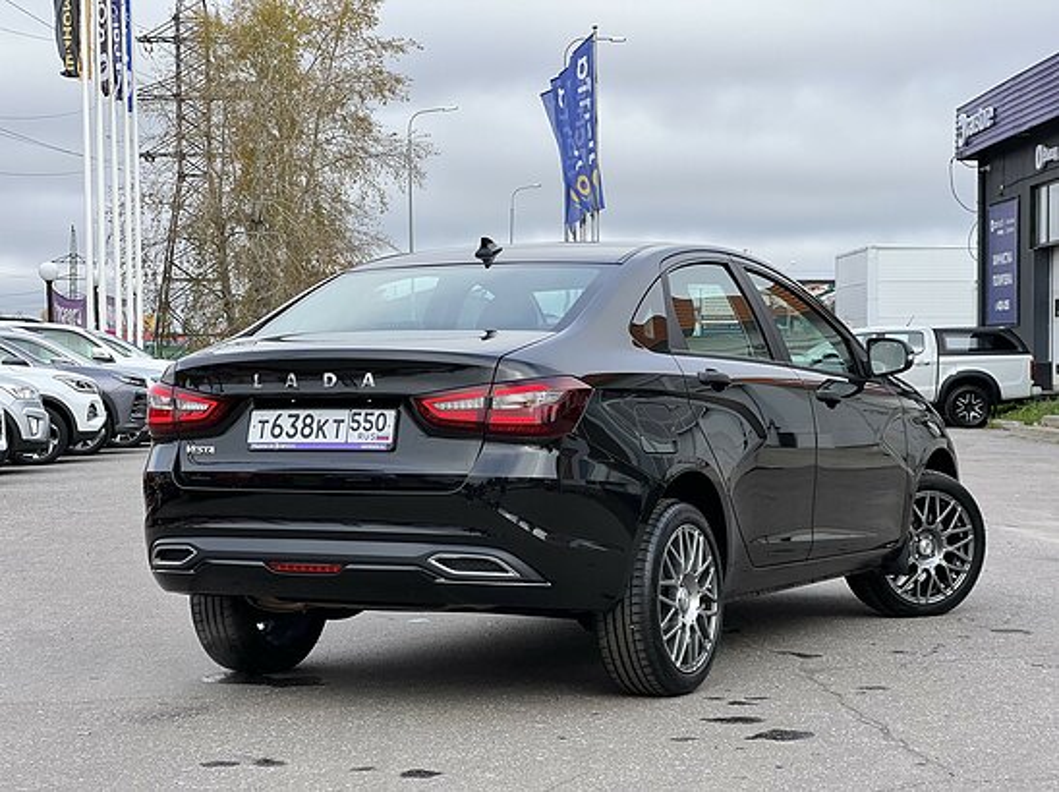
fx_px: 2354
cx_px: 530
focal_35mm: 77
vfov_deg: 19.1
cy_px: 396
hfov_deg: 25.4
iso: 25
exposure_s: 1/213
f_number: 2.8
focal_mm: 9
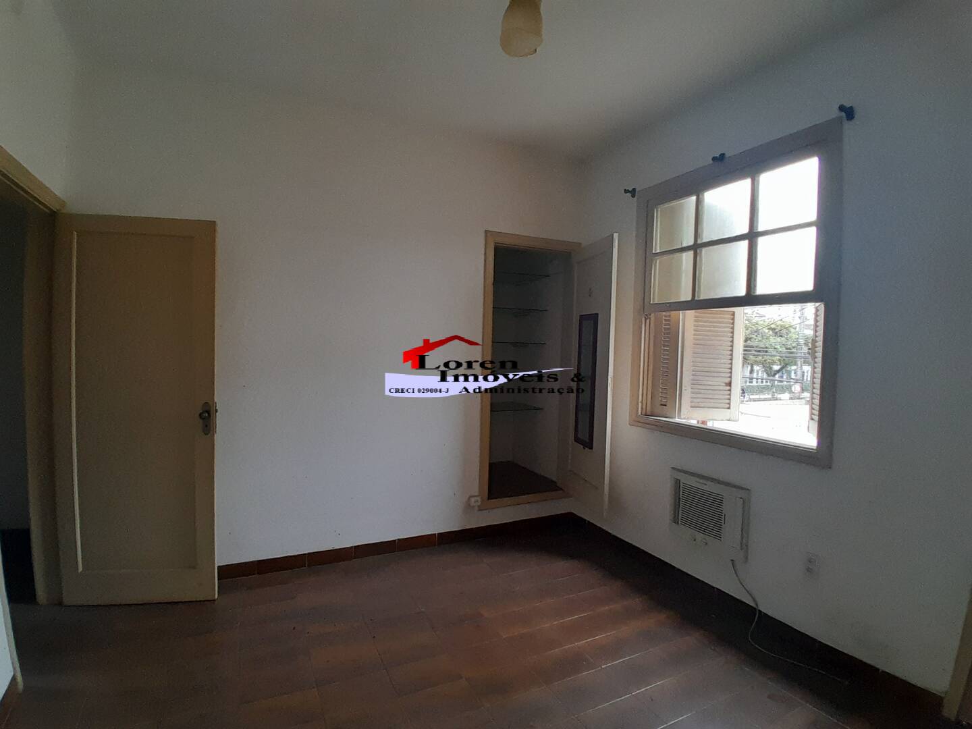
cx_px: 486
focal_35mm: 17
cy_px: 364
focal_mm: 1.46
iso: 160
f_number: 2.2
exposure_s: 1/40
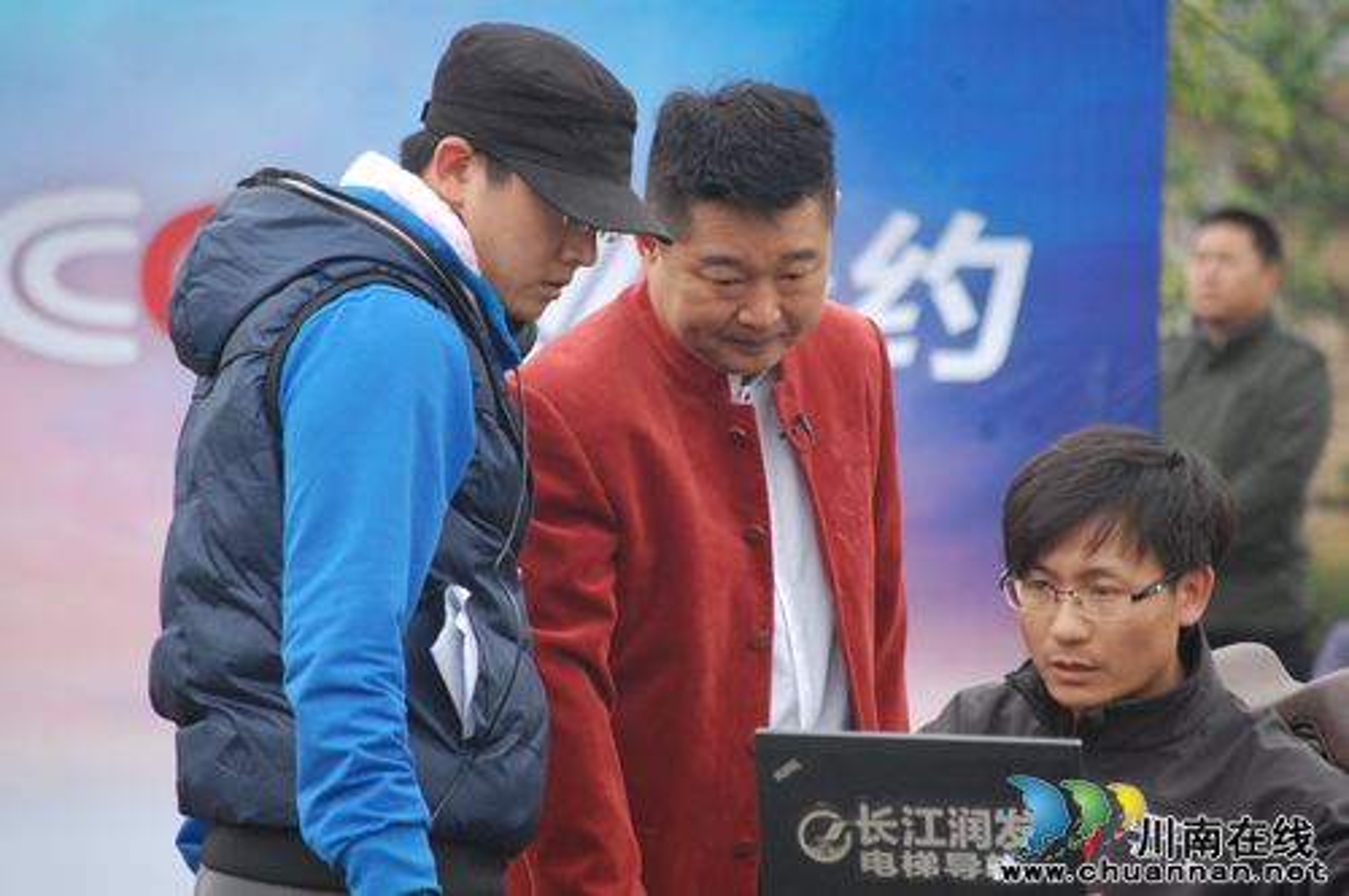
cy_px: 448
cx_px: 674
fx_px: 11227
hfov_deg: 6.9
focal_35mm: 300
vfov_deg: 4.6
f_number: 5.6
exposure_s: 1/250
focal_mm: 200
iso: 800
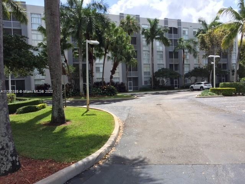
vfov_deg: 48.2
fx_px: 205
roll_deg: +2.6
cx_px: 122
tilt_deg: -1.0
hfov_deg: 61.7
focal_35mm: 29
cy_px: 92
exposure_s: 1/1236
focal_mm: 4.15
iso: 32
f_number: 2.2
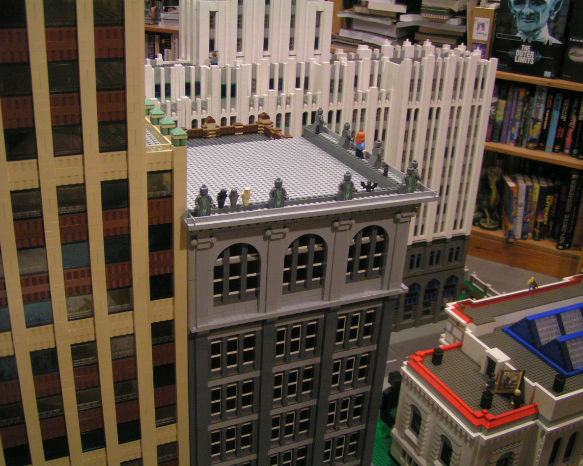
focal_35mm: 40
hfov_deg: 45.8
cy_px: 233
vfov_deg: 37.3
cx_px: 281
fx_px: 690
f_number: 2.8
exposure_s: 1/10
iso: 200
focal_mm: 5.8
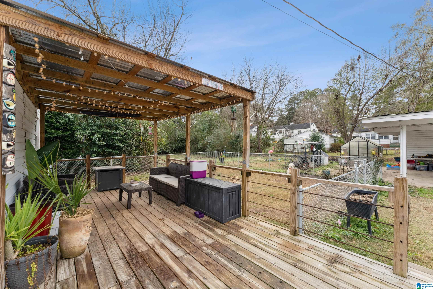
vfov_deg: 81.2
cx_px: 216
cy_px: 144
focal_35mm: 14
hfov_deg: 104.3
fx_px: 168
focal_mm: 14
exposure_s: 1/125
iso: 400
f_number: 11
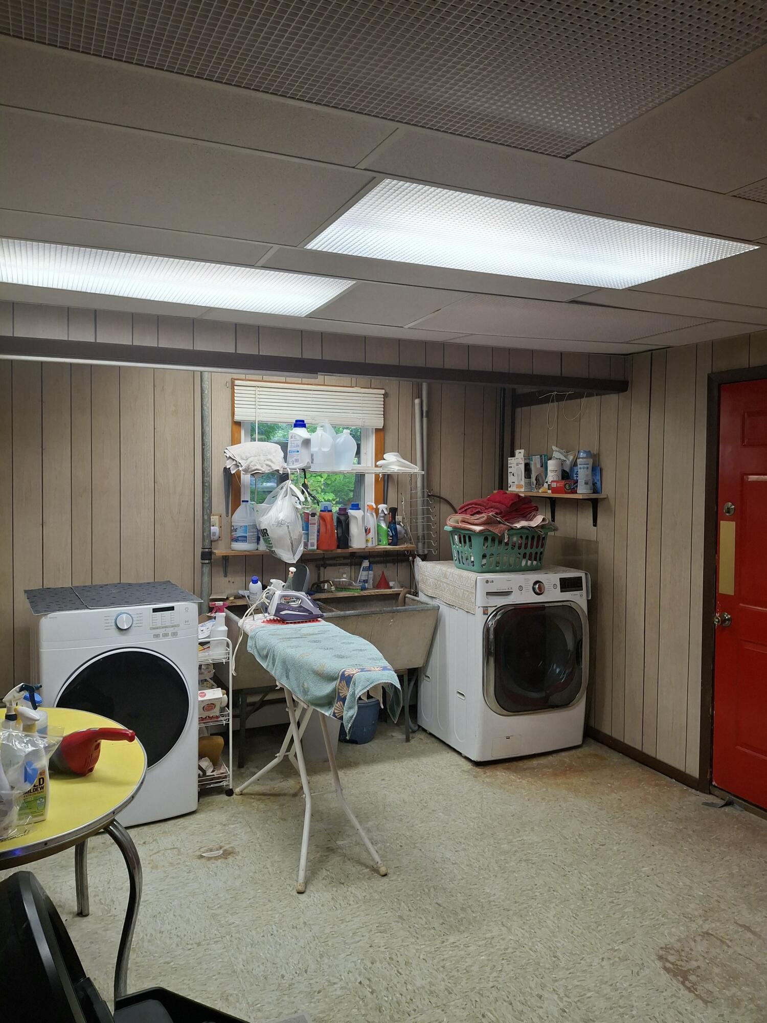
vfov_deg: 69.4
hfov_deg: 54.9
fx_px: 739
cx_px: 384
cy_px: 512
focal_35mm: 25
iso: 125
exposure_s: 1/120
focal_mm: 4.69
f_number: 1.8
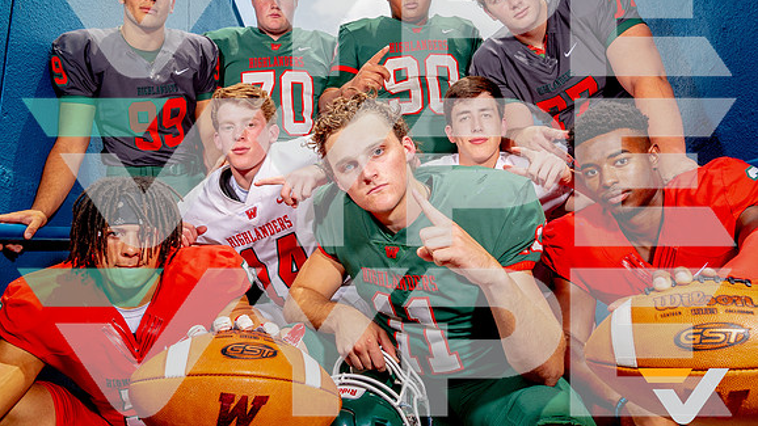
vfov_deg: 42.7
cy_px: 173
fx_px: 543
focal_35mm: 27
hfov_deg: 69.8
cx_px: 355
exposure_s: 1/125
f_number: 9.5
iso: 100
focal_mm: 24
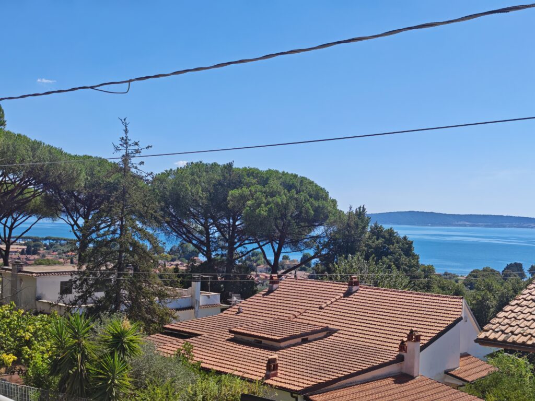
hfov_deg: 41.2
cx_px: 268
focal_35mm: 46
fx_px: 711
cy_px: 200
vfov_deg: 31.5
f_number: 1.6
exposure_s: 1/3800
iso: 50
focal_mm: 5.4
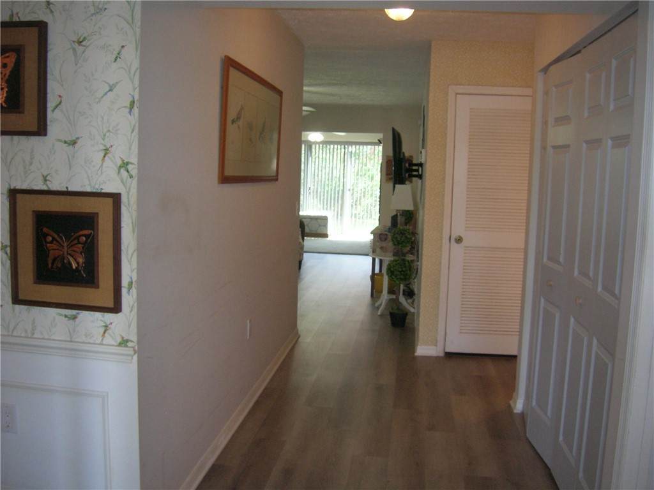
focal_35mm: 34
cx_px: 327
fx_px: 642
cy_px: 245
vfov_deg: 41.8
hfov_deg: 54.0
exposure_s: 1/27.3
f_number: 2.9
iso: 138
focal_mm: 5.7
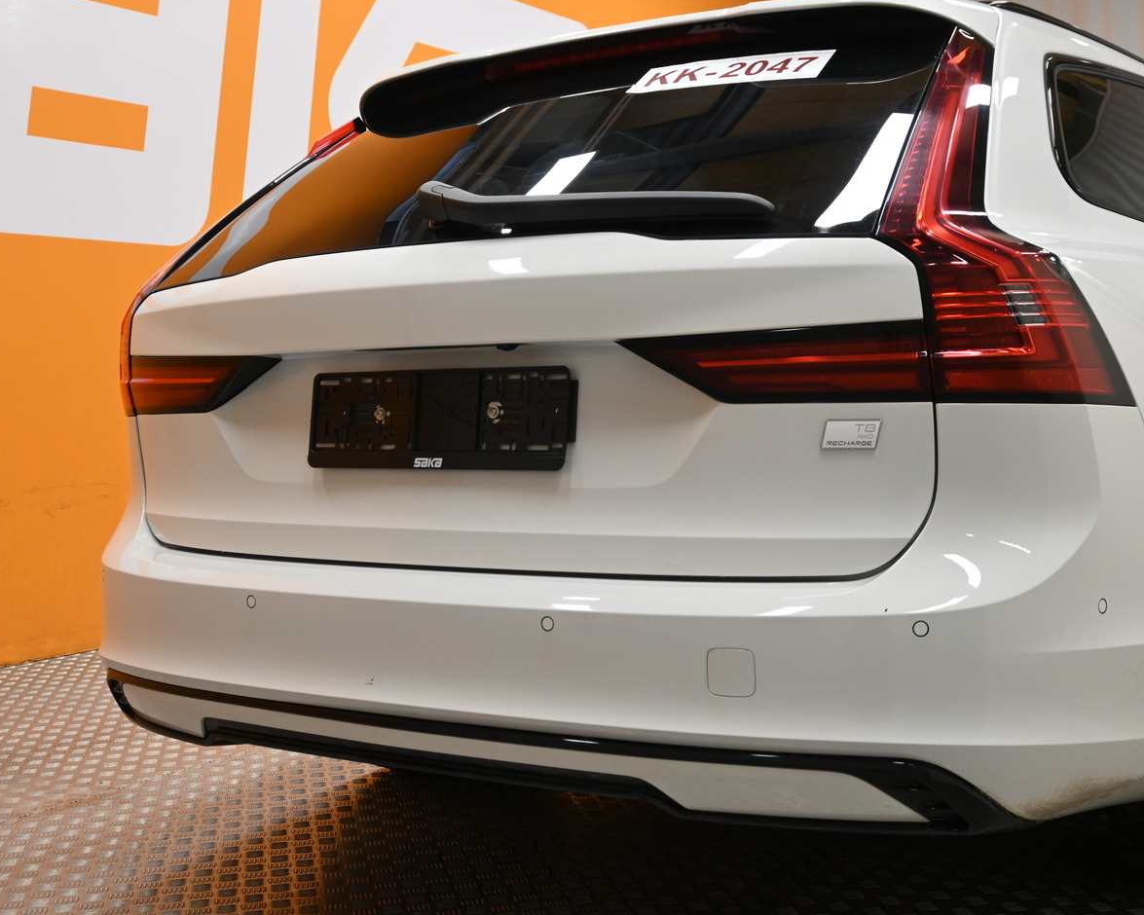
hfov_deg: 41.4
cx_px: 609
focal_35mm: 45
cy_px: 460
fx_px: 1512
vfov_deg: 33.7
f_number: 4.2
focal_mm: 23
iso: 360
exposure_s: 1/40
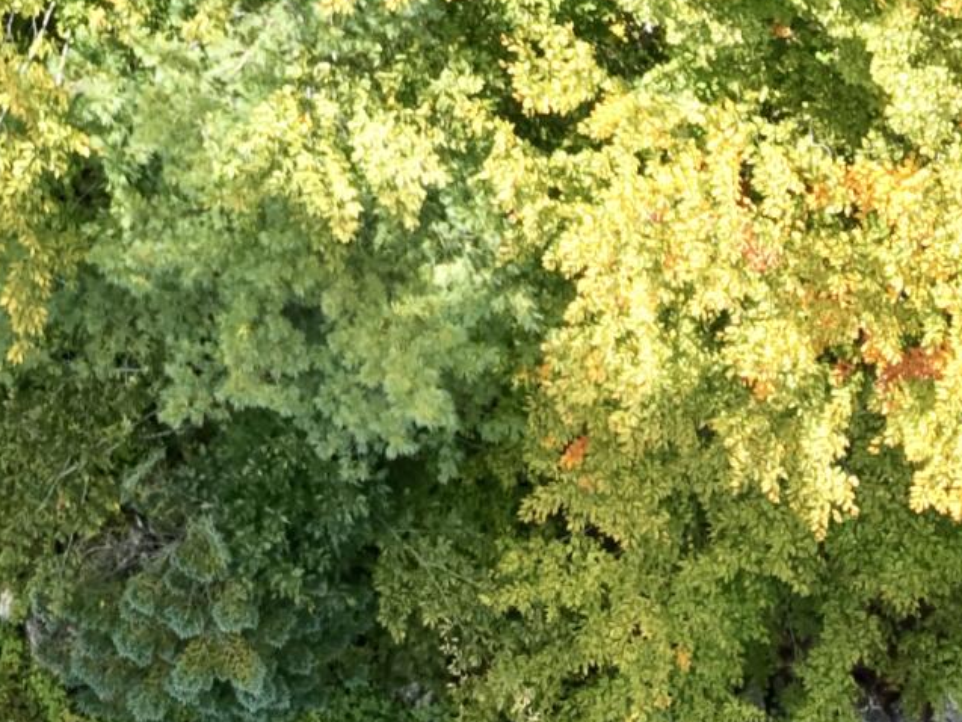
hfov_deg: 16.5
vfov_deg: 12.2
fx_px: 3141
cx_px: -279
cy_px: -523
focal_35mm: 113
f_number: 1.8
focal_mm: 8.67
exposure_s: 1/1000
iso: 200
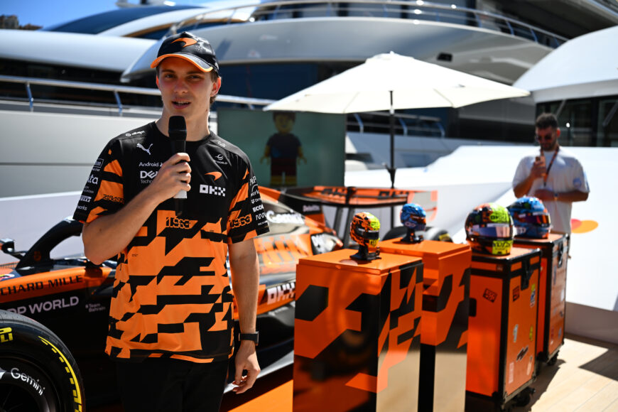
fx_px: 635
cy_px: 206
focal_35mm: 37
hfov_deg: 51.9
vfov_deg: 35.9
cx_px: 309
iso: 200
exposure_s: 1/3200
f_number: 2.8
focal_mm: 37
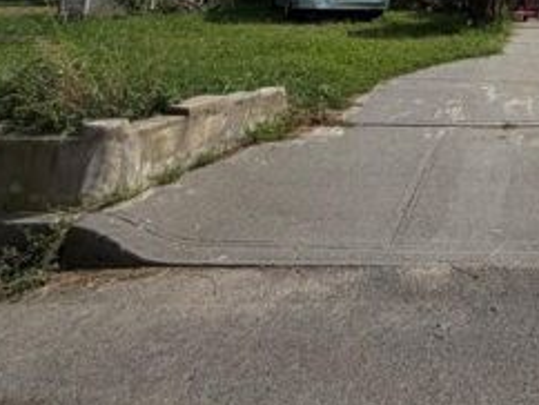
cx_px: 559
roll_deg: -0.8
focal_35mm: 37
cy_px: -100
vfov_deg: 31.4
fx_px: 577
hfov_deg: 42.1
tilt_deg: +7.8
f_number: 2.2
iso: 20
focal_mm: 2.22
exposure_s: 1/1613
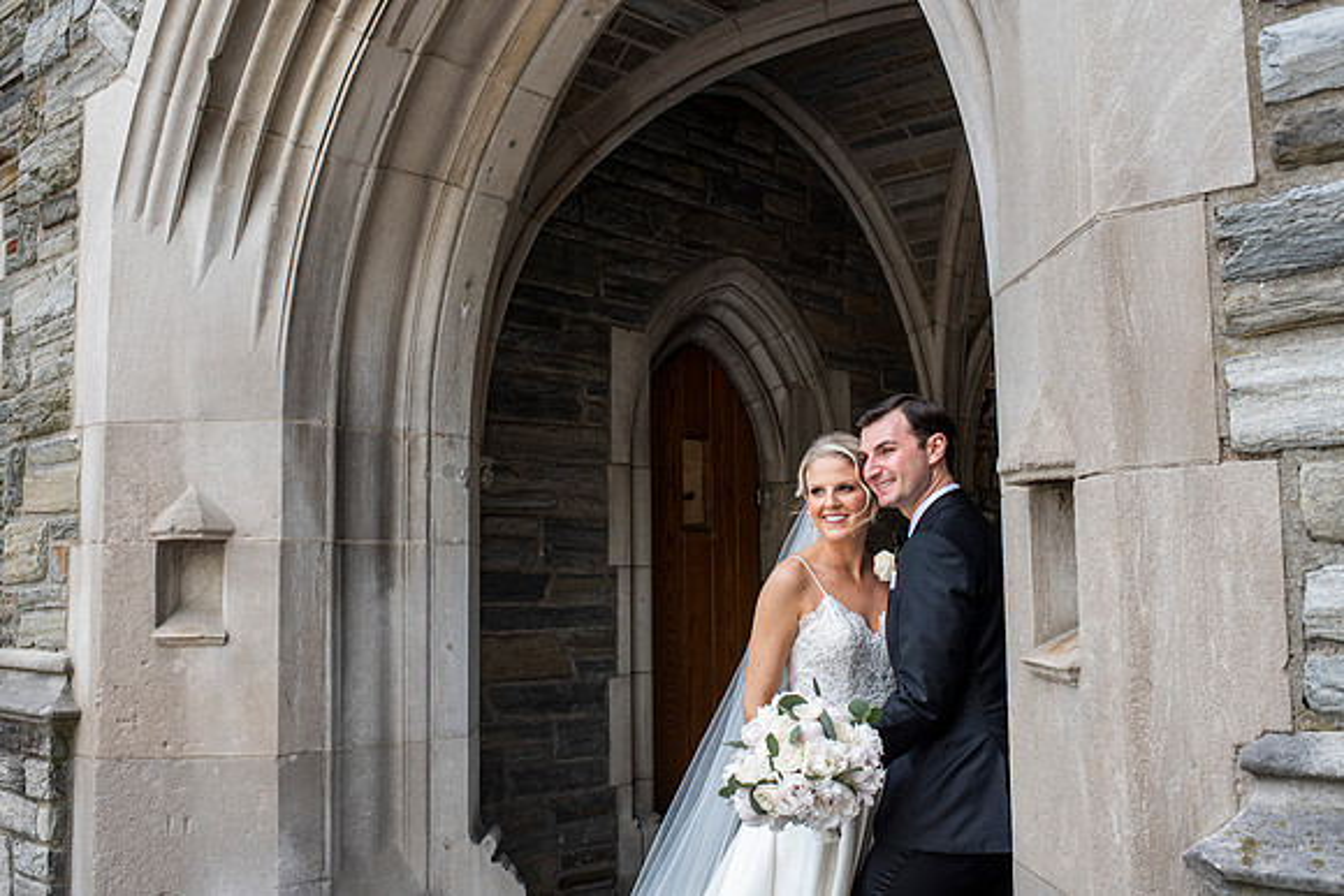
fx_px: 1307
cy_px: 448
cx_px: 672
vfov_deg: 37.9
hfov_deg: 54.4
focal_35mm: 35
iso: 640
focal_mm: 35
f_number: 5.6
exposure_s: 1/640
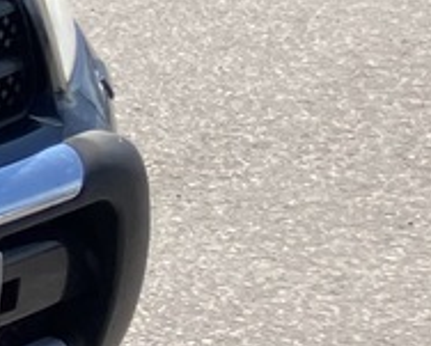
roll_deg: +3.7
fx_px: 2670
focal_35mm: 209
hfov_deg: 7.8
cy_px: 9
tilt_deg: -9.8
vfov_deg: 7.4
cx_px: -933
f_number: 1.8
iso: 32
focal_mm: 3.99
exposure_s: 1/1350
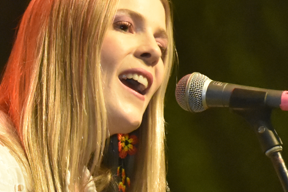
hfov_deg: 3.5
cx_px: 66
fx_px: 4727
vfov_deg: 2.3
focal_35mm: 591
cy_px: 186
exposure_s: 1/160
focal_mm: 105
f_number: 5.6
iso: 6400
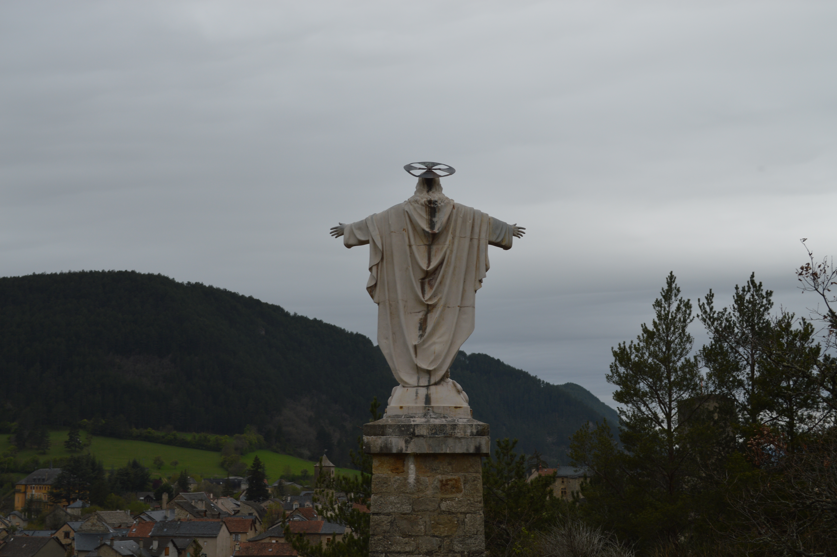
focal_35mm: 54
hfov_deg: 36.9
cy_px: 278
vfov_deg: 25.0
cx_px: 418
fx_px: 1254
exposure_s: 1/160
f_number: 6.3
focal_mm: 36
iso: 100
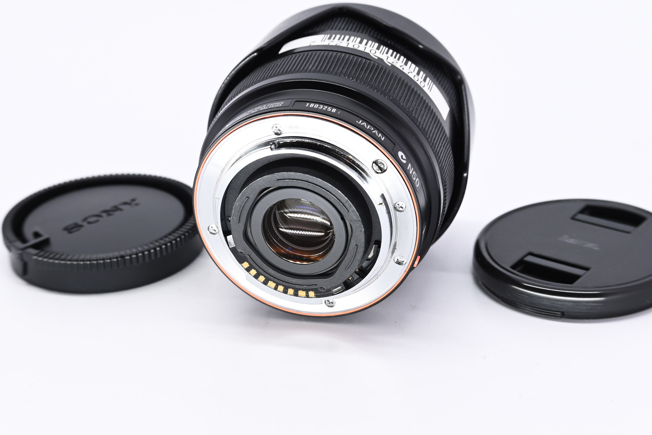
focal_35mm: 81
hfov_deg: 25.1
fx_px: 1467
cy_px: 218
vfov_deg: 16.9
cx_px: 326
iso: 500
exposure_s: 1/160
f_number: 9
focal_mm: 54
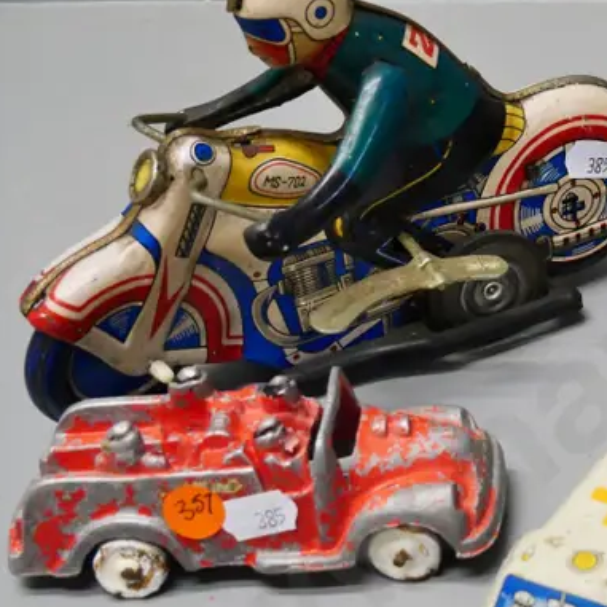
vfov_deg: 18.3
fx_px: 1885
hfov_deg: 17.3
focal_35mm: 95
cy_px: 261
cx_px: 770
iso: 1600
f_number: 5.6
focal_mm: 20
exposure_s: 1/80
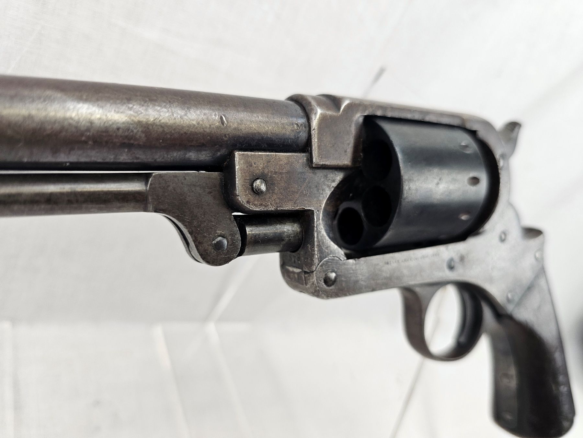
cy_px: 219
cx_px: 292
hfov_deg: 73.9
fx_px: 387
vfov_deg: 58.9
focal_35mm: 23
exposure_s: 1/100
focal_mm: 6.3
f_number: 1.7
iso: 80
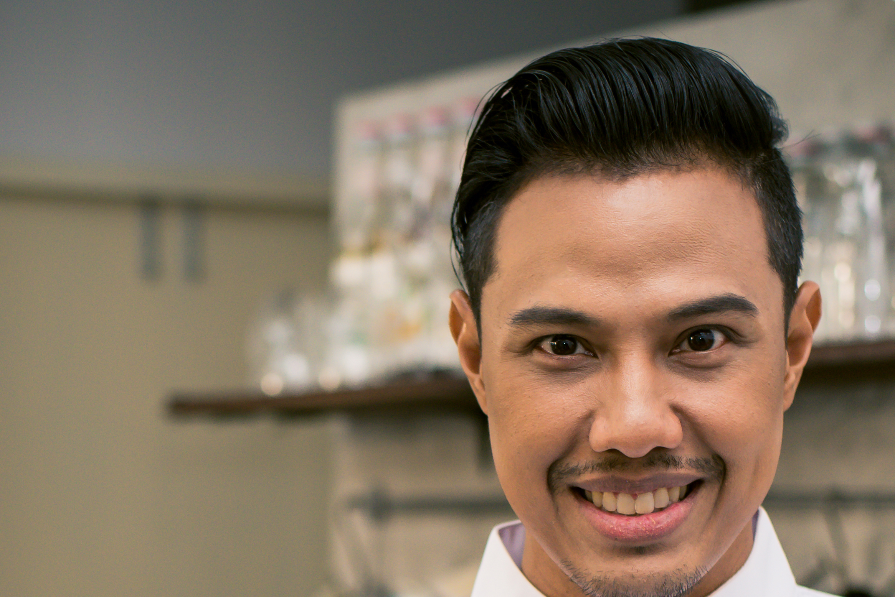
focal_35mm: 129
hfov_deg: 15.7
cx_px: 102
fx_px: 3208
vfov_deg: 10.4
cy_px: 765
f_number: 3.2
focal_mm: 50
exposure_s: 1/125
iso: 400
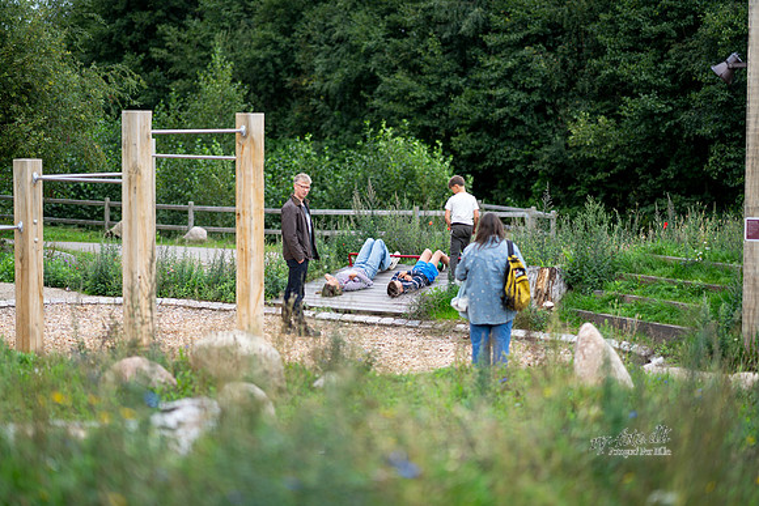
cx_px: 379
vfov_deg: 15.3
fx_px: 1883
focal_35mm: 89
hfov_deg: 22.8
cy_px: 253
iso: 100
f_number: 1.4
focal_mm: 85
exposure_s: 1/800
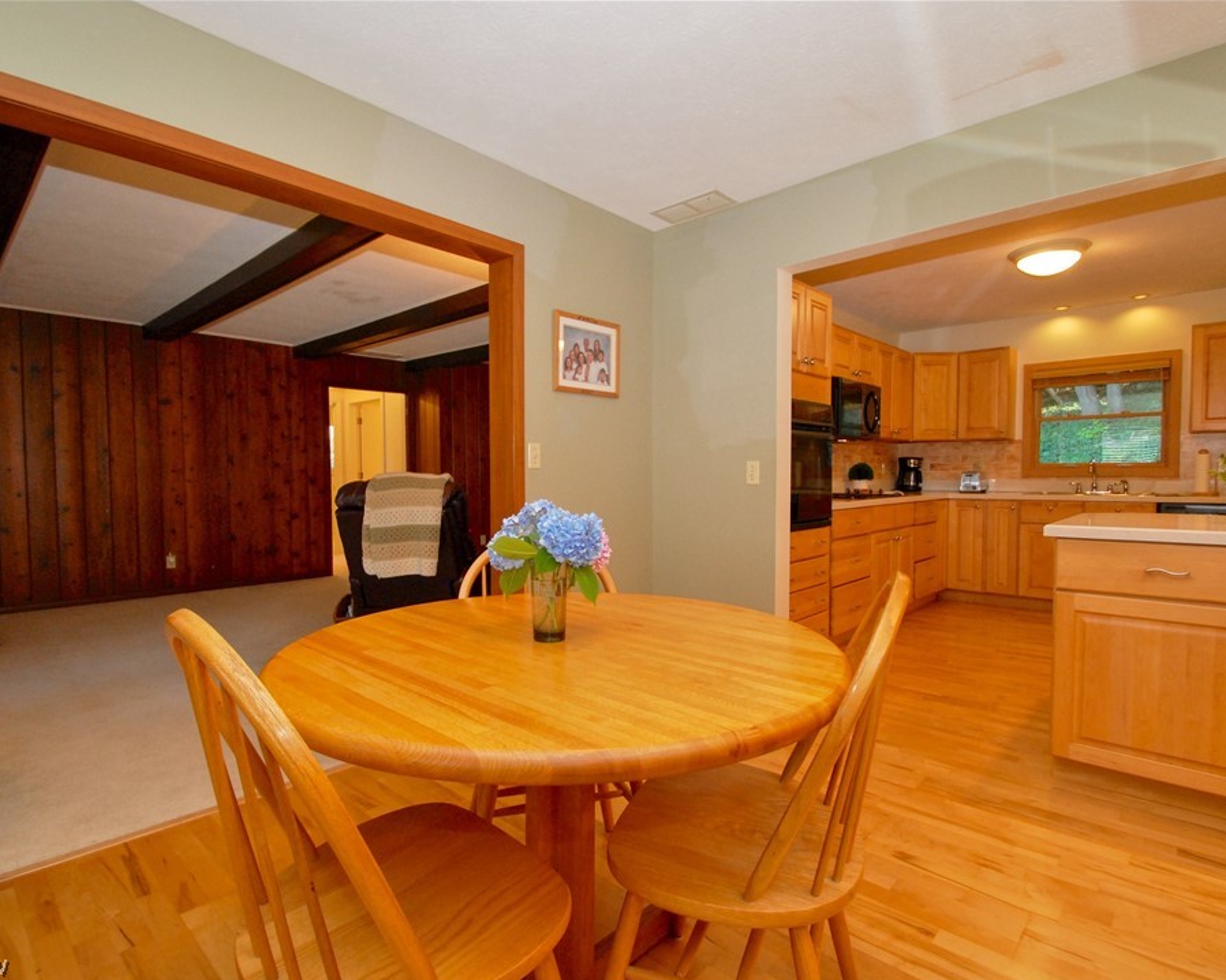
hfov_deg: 89.7
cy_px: 493
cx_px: 610
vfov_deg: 77.0
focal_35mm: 17
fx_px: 617
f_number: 6.3
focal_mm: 10
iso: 1600
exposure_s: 1/60
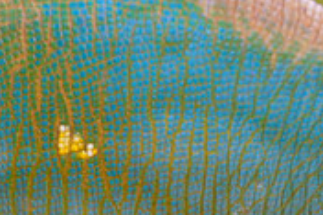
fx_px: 3585
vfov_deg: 3.4
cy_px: 220
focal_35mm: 400
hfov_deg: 5.1
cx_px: 496
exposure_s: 1/160
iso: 500
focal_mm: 105
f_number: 7.1
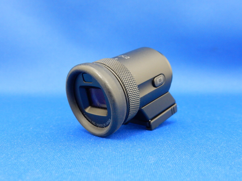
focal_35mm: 36
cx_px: 121
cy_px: 90
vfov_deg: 39.7
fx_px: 252
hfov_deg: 51.4
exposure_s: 1/8
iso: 450
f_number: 4
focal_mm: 6.4
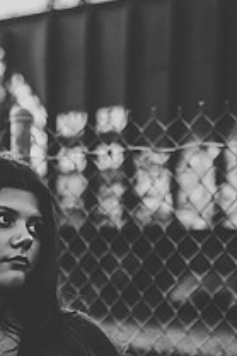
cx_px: 7
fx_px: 1404
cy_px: 344
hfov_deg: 9.6
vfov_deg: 14.3
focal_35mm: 142
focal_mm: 66
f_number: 2.8
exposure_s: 1/100
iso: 1000
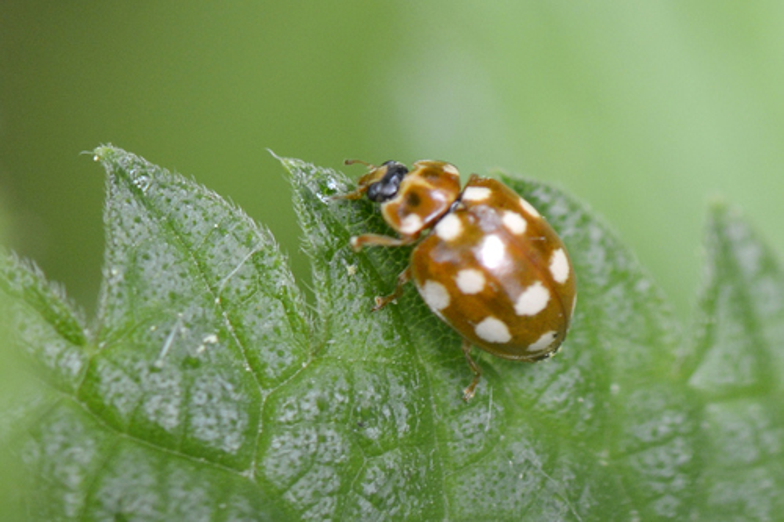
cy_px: 261
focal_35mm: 105
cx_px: 392
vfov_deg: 13.0
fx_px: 2286
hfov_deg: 19.5
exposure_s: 1/200
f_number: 7.1
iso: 640
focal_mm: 105
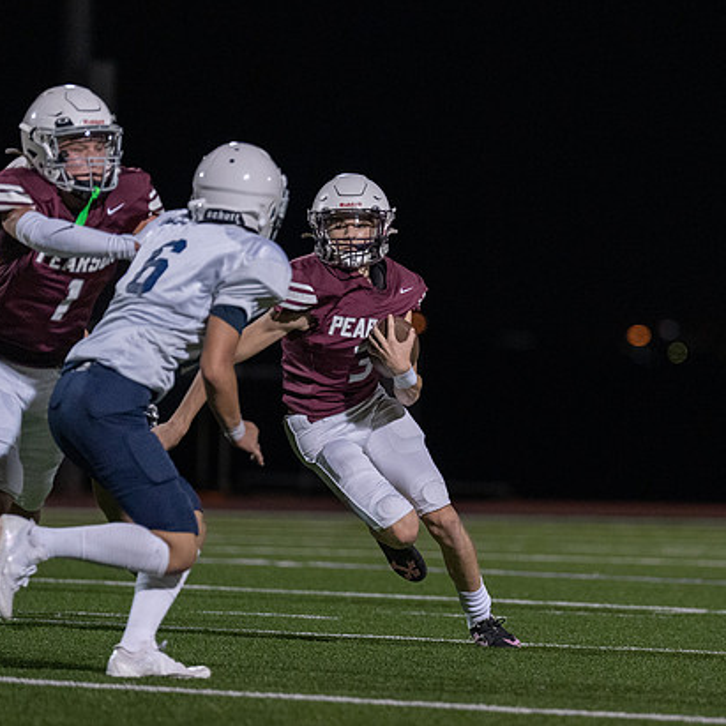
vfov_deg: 4.8
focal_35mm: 363
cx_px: 516
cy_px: 335
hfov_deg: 4.8
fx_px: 8613
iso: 3200
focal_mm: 200
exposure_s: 1/1000
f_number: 2.8
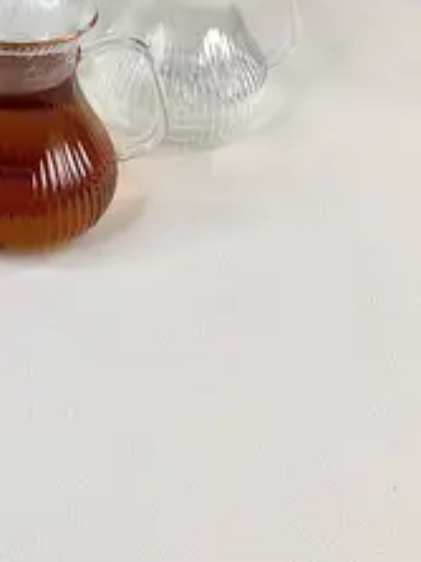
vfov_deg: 31.6
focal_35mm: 56
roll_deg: +0.3
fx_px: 909
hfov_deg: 24.9
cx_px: 5
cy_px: -8
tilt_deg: -22.1
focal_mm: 4.25
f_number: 1.8
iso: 32
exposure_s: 1/489
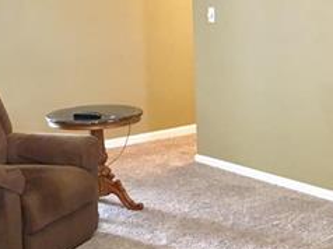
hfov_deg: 24.6
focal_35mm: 78
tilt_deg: -10.2
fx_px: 750
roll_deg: +0.9
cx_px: 277
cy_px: 111
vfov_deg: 18.9
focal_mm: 4.15
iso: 200
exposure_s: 1/30
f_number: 2.2
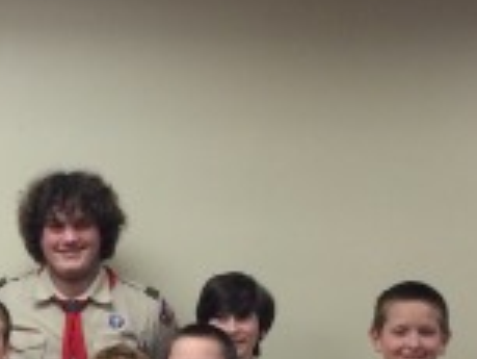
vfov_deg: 12.0
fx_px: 1669
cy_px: 437
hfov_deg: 15.9
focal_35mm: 121
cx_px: -31
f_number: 2.2
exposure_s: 1/30
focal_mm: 4.15
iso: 125
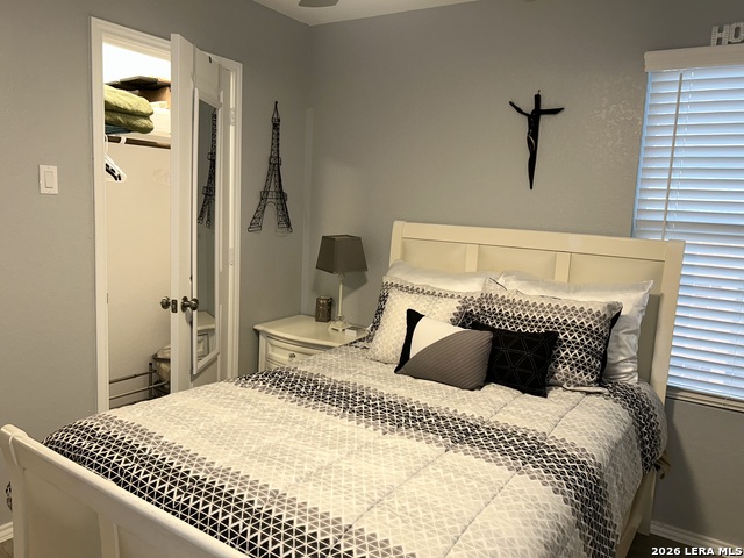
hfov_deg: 67.3
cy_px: 279
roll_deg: -2.3
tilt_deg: -7.7
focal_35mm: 26
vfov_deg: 53.1
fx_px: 559
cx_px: 372
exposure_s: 1/30
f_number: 1.5
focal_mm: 5.7
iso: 50
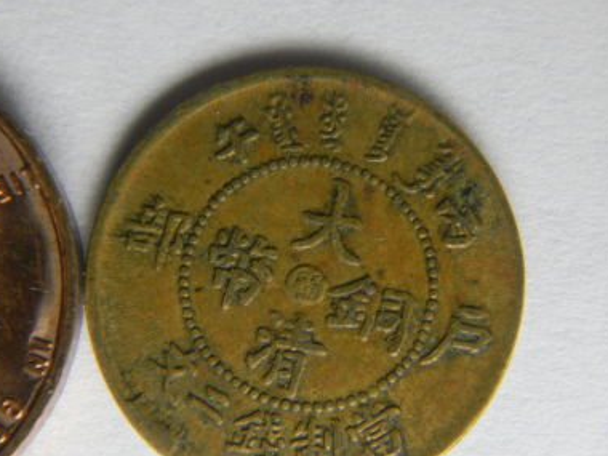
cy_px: 282
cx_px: 304
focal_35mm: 60
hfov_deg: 32.2
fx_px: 1054
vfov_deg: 24.4
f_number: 4
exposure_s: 1/65.3
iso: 80
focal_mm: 6.9
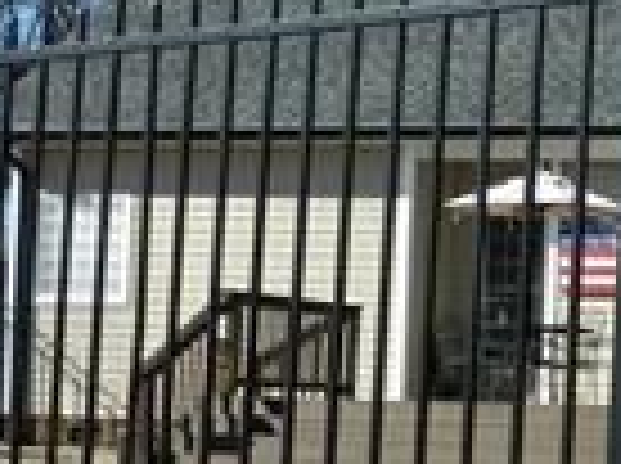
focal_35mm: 116
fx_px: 2077
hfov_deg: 15.8
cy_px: 333
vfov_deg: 12.7
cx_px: 904
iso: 80
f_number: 3.1
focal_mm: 4.5
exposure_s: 1/800
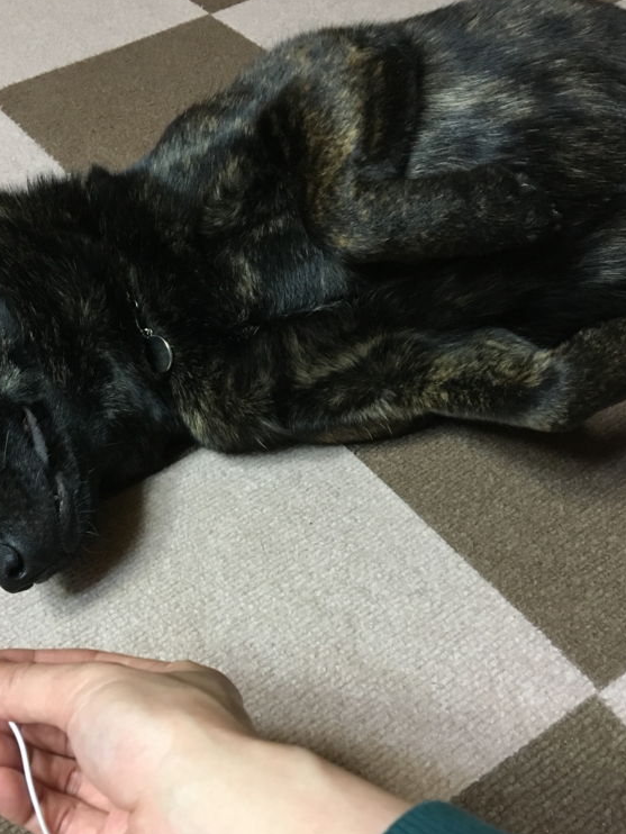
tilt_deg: -47.2
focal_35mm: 40
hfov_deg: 35.8
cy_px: 434
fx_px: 964
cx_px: 243
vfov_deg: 46.8
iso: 200
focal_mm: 4.15
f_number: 2.2
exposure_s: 1/17
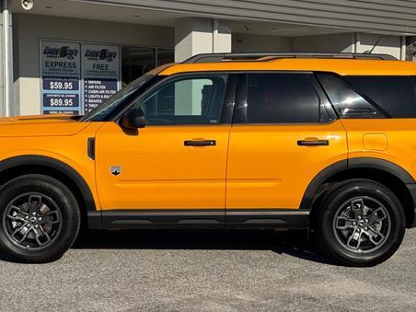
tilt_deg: -5.5
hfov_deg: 28.5
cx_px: 185
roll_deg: +1.8
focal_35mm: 68
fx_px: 817
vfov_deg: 21.6
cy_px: 162
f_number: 1.78
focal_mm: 6.76
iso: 64
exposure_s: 1/7092
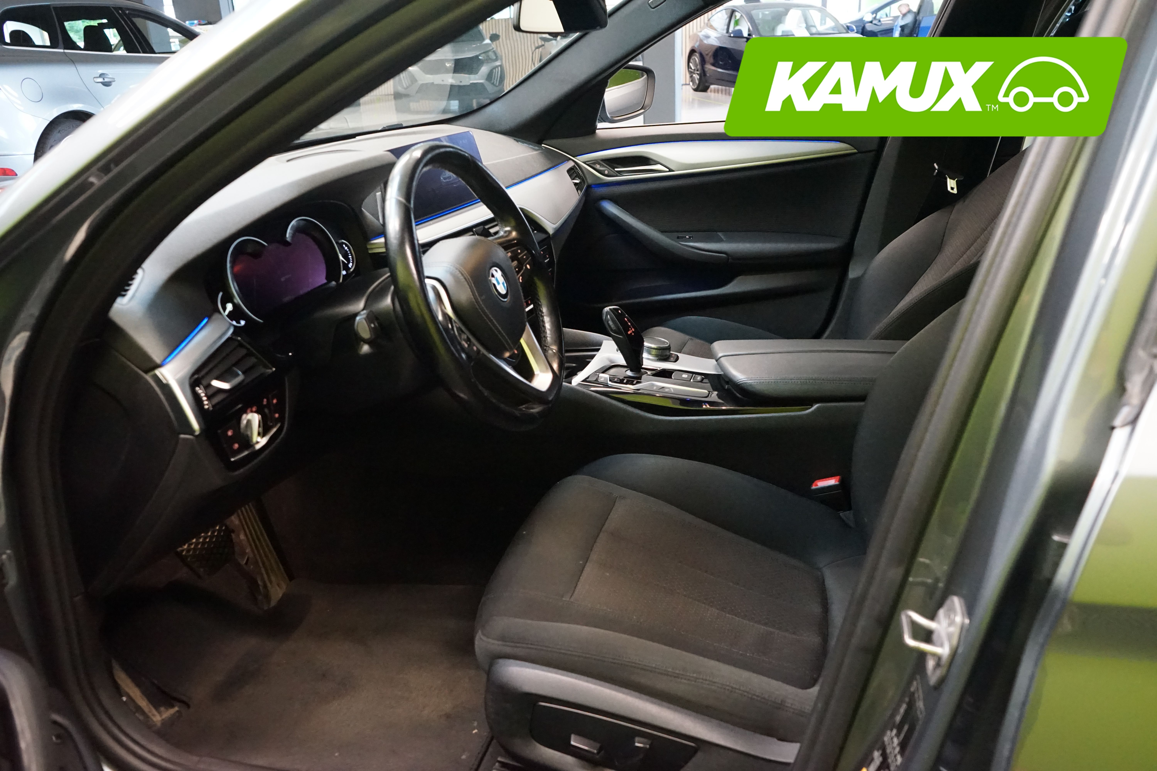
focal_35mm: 29
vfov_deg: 45.0
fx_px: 932
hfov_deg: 63.7
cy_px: 386
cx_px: 578
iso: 8000
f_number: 6.3
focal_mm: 29
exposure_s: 1/30
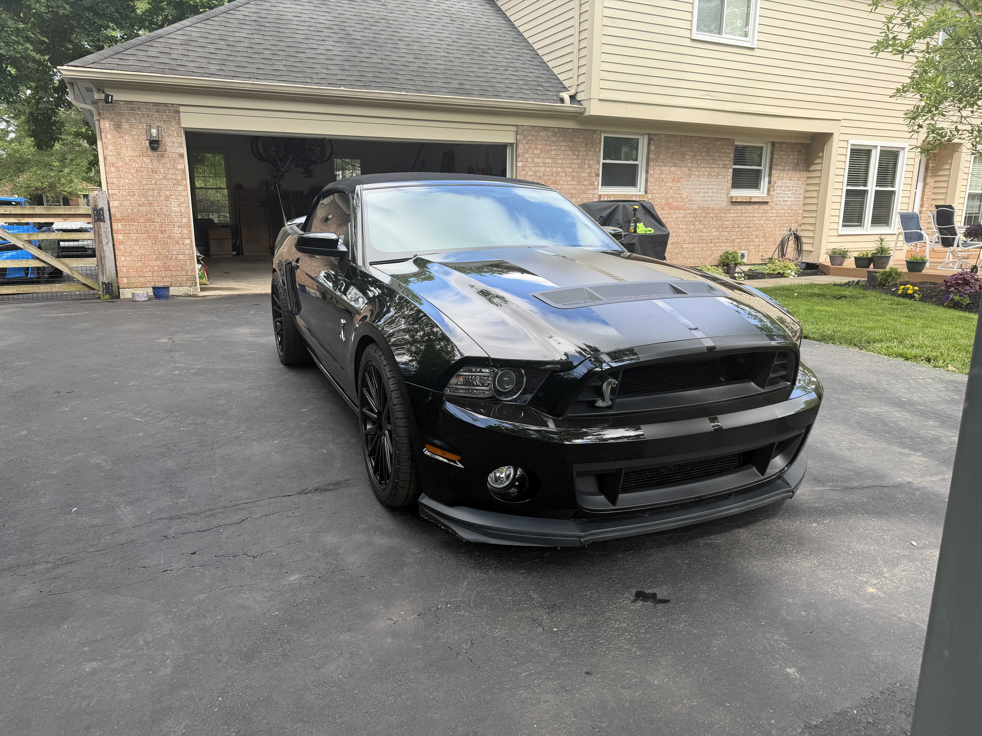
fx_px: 681
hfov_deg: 71.6
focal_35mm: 24
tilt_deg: -11.8
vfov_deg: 56.8
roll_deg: -1.3
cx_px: 491
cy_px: 368
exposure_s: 1/555
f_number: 1.78
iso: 80
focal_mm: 6.76
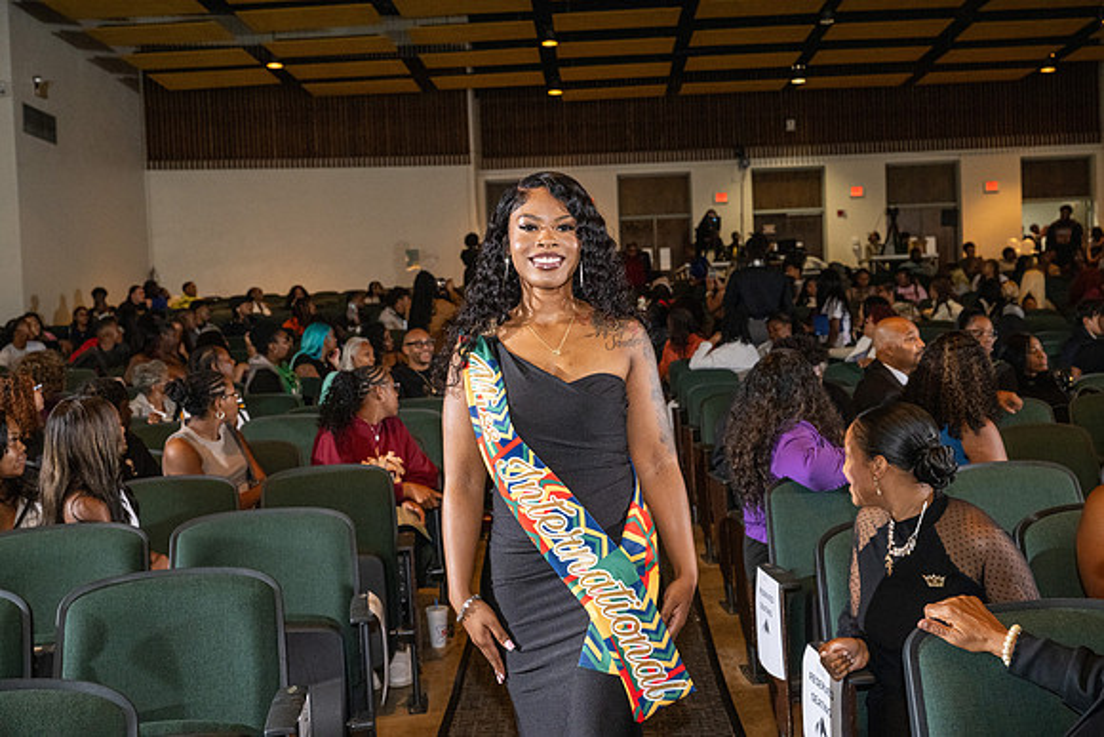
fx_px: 1104
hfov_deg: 53.1
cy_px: 368
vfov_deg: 36.9
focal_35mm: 36
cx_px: 552
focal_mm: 36
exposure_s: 1/200
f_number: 5.6
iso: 3200
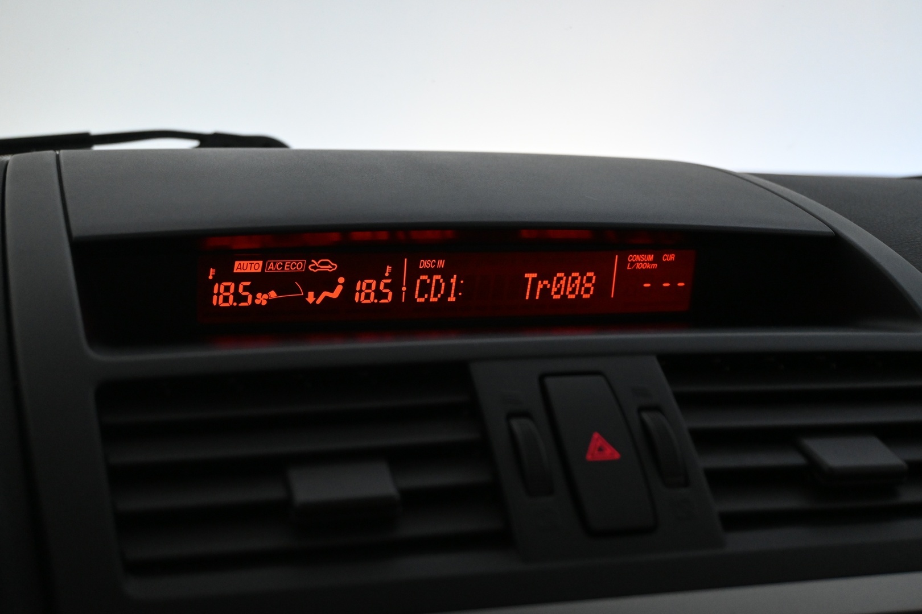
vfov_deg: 26.5
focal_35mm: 51
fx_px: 1306
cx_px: 461
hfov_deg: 38.9
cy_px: 307
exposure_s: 1/50
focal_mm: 34
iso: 2200
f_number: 5
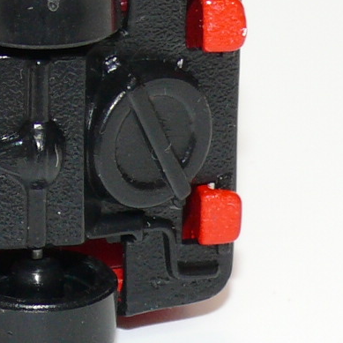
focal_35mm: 316
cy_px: 54
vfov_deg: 5.5
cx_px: -204
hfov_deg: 5.5
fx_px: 3542
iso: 100
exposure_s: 1/30
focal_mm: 12.3
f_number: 4
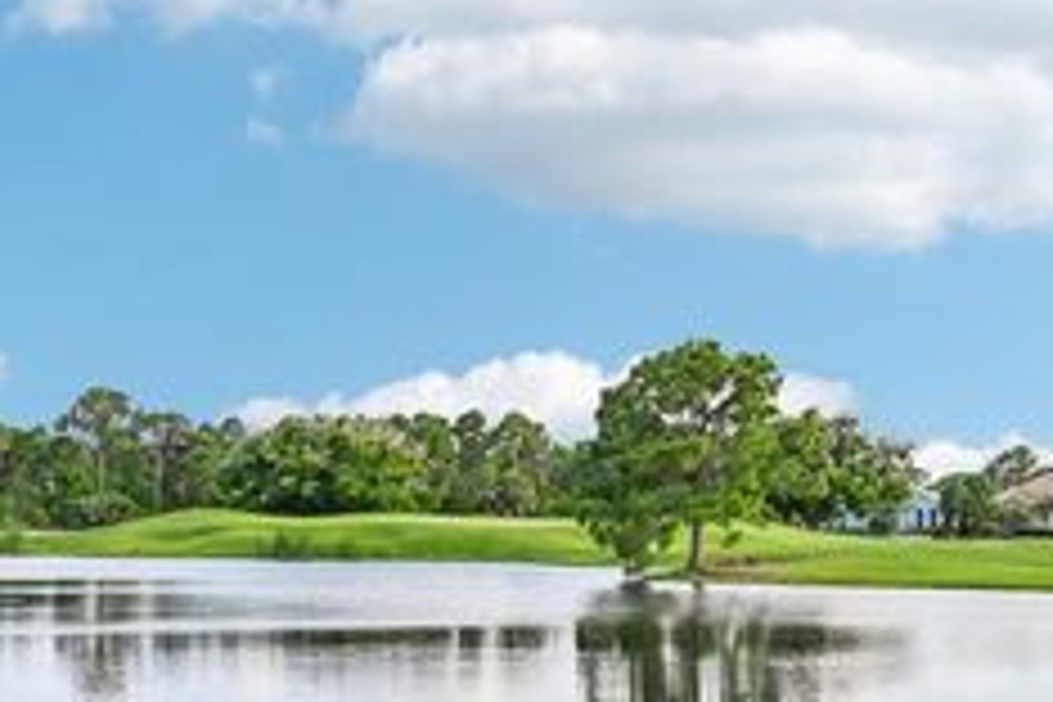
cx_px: 544
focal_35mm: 64
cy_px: 551
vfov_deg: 21.0
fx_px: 1872
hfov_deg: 31.4
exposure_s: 1/8000
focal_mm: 30
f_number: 8
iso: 2500
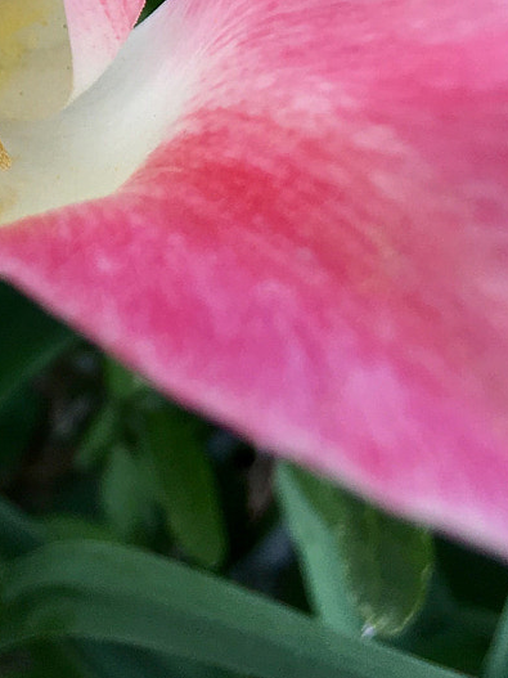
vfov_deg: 20.8
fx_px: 1723
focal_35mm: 88
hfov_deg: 15.6
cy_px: -136
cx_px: -235
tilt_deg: -57.8
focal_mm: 4.15
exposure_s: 1/197
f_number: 2.2
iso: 25
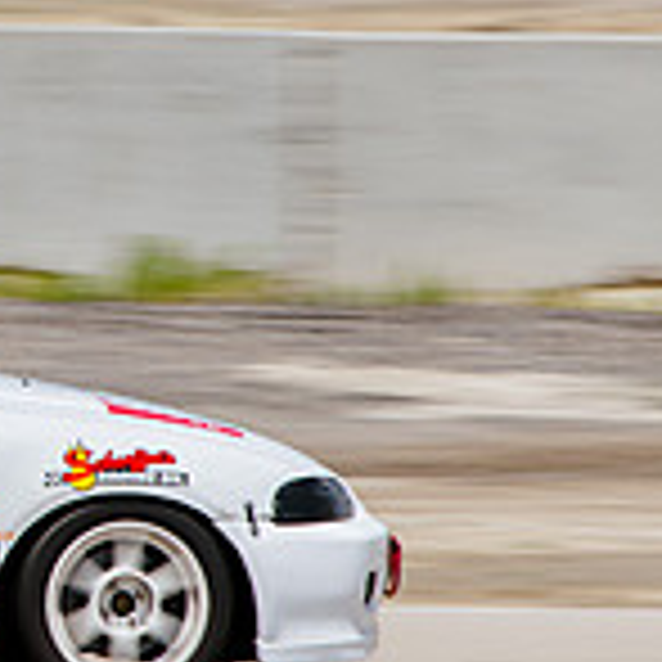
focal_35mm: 1214
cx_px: -315
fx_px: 26267
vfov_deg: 1.4
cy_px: 238
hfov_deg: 1.4
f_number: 7.1
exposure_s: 1/200
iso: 31
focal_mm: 320
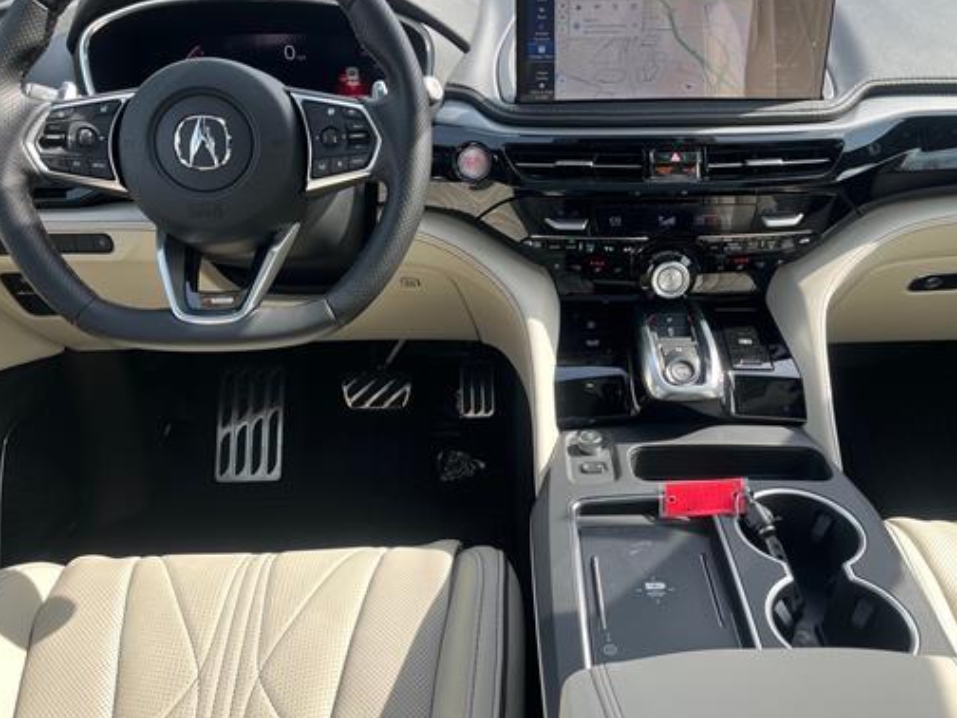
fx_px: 912
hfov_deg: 55.2
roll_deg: -0.9
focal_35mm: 33
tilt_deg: -30.9
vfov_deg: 42.9
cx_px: 535
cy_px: 355
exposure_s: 1/363
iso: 50
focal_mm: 5.1
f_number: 1.6
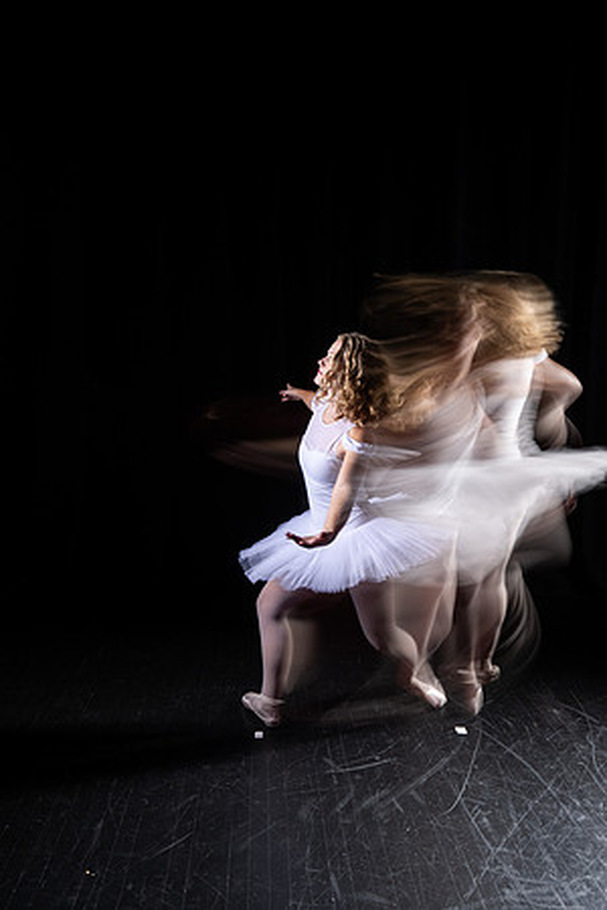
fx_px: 607
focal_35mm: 24
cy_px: 455
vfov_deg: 73.7
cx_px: 304
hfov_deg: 53.1
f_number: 4.5
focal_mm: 24
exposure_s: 1
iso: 100
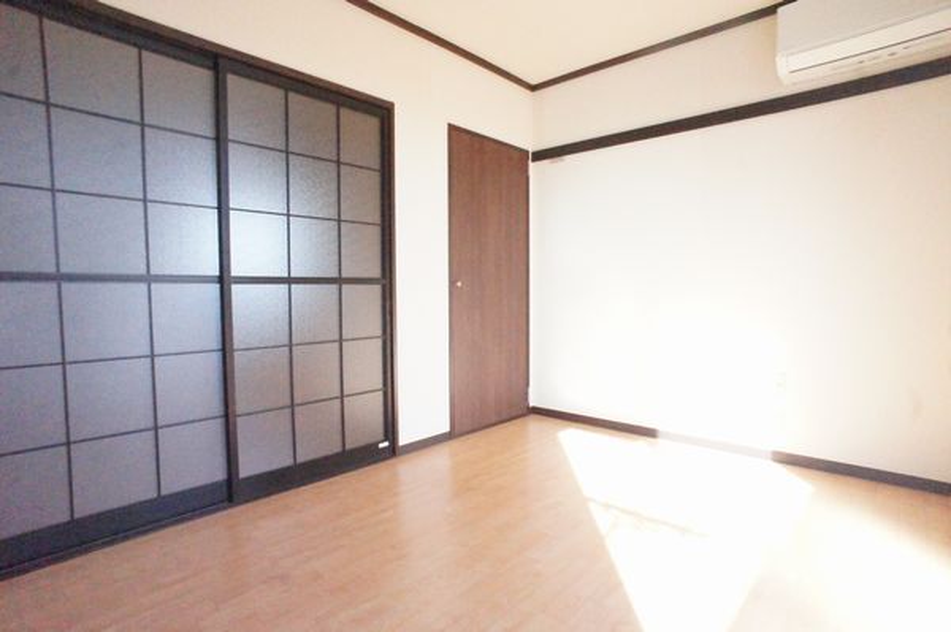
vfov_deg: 53.1
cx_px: 476
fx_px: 633
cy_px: 316
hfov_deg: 73.8
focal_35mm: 24
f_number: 8
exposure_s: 1/1000
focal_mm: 16
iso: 12800
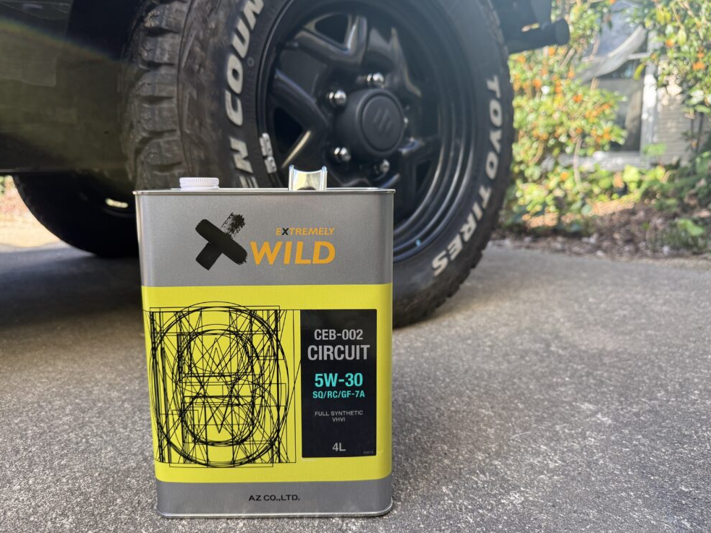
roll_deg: -0.2
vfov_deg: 54.9
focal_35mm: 25
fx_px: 513
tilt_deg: -8.2
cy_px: 268
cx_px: 345
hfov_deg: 69.4
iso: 100
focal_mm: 6.76
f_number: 1.78
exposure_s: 1/575
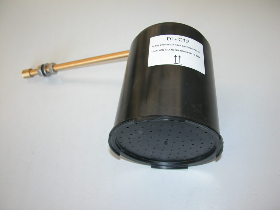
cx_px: 140
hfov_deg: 52.6
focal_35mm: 35
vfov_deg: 40.7
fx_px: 283
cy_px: 105
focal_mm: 8.9
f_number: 2.8
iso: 100
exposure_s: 1/30
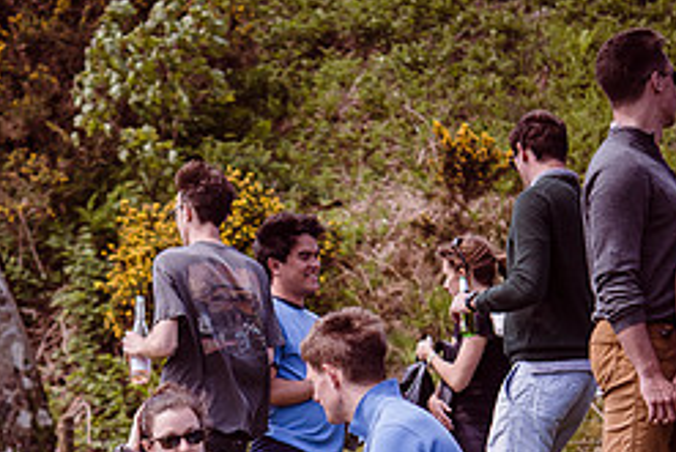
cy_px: 514
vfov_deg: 9.6
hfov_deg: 14.5
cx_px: 175
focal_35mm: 141
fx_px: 2649
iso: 250
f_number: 2.8
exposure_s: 1/3200
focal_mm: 60
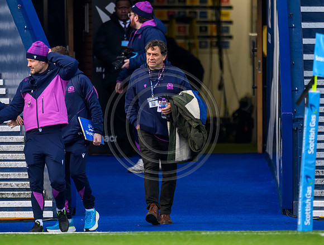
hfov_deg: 1.9
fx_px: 9931
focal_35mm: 1058
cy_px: 99
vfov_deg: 1.4
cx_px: 151
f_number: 5.6
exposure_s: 1/1600
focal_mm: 784
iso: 3200
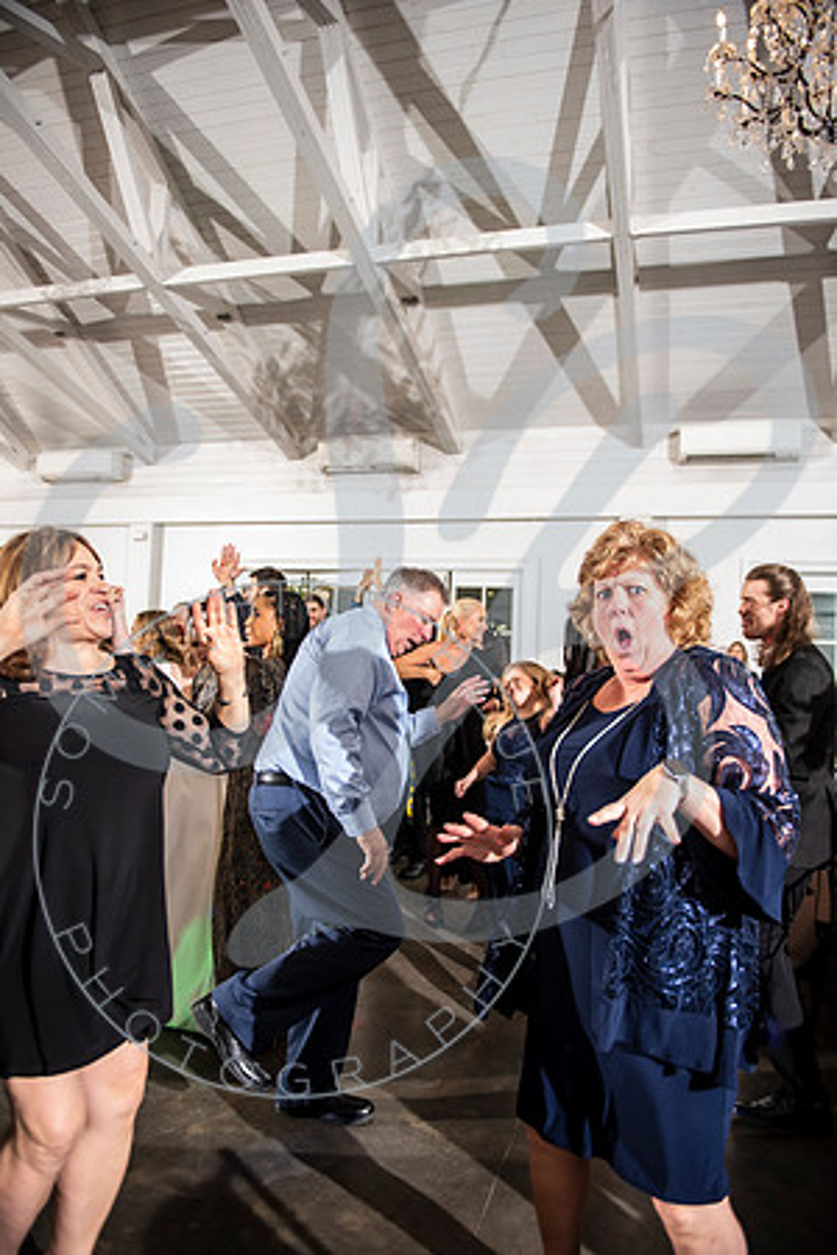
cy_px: 628
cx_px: 418
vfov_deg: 73.7
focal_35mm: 24
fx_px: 837
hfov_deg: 53.1
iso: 1000
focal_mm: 24
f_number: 2.8
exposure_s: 1/125
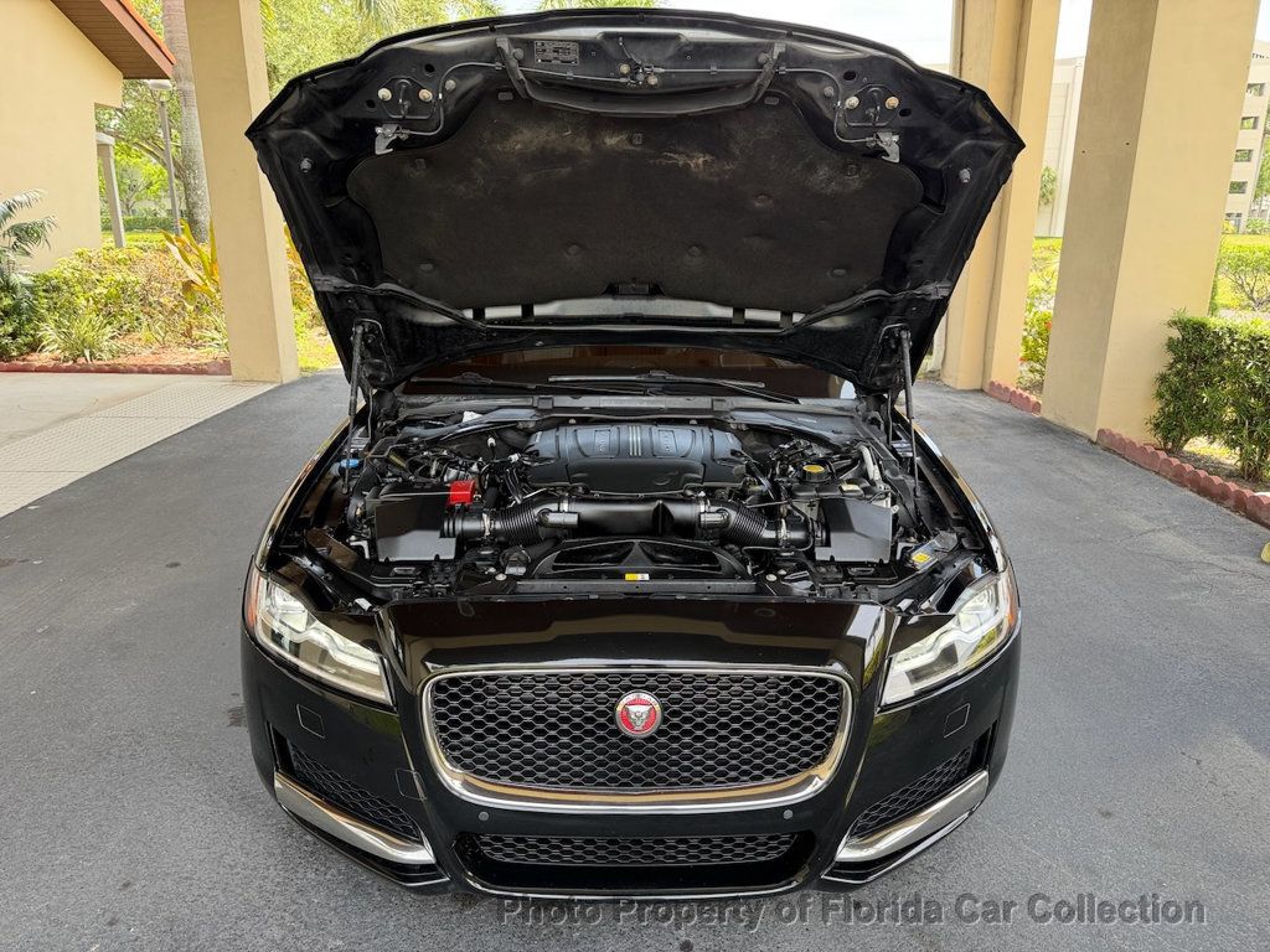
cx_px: 635
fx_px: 881
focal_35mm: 24
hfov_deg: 71.6
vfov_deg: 56.8
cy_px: 476
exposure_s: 1/284
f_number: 1.78
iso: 80
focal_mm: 6.76
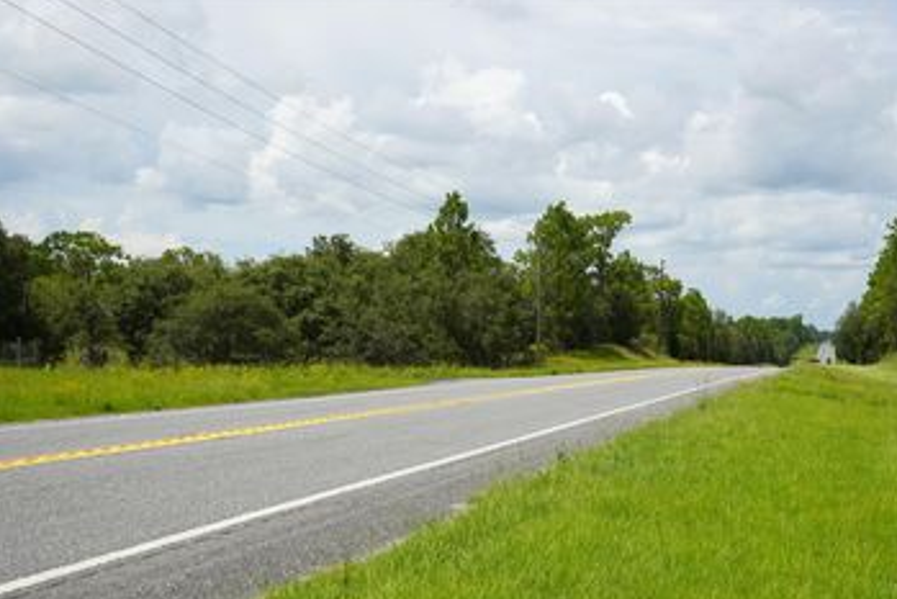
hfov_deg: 34.4
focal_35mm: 58
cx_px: 510
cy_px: 356
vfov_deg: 23.4
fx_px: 1446
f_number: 11
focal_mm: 47
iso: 100
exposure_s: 1/200
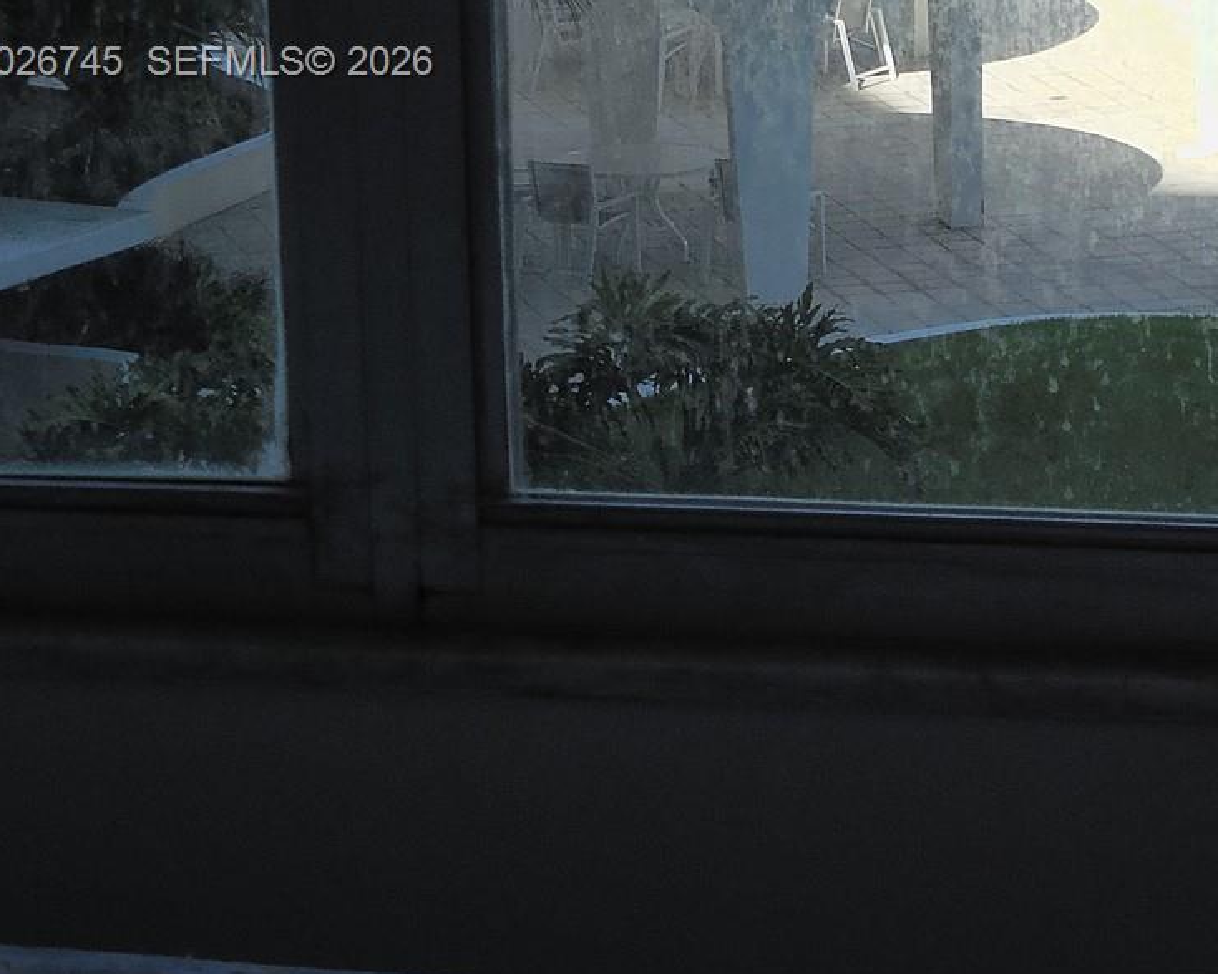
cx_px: 1245
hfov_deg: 12.8
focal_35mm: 149
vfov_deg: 10.3
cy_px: 65
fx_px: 5370
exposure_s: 1/400
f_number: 4.7
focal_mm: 12.6
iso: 125
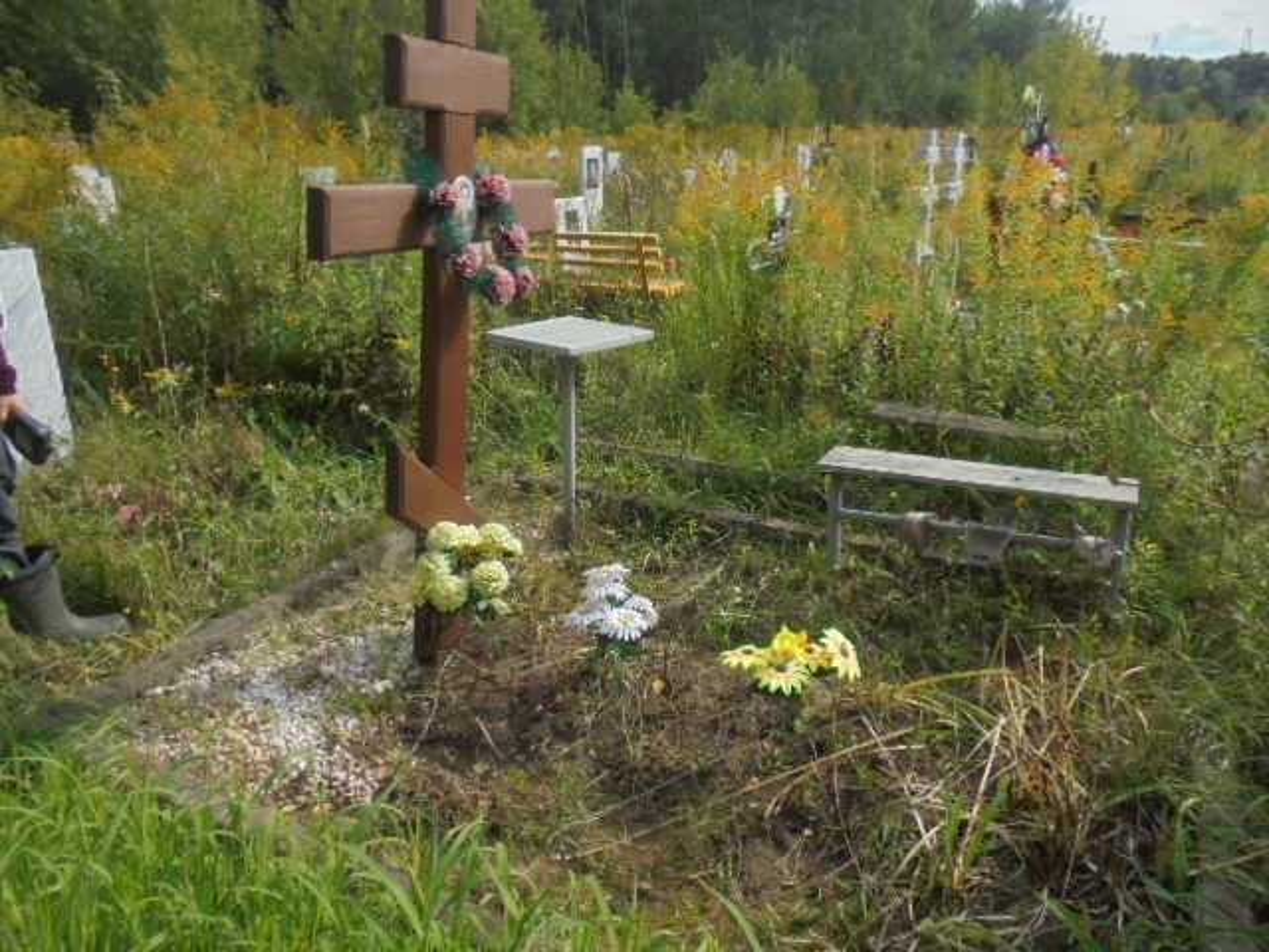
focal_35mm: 26
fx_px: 953
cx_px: 634
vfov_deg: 53.1
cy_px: 476
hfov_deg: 67.3
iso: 100
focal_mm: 4.6
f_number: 3.5
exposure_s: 1/640
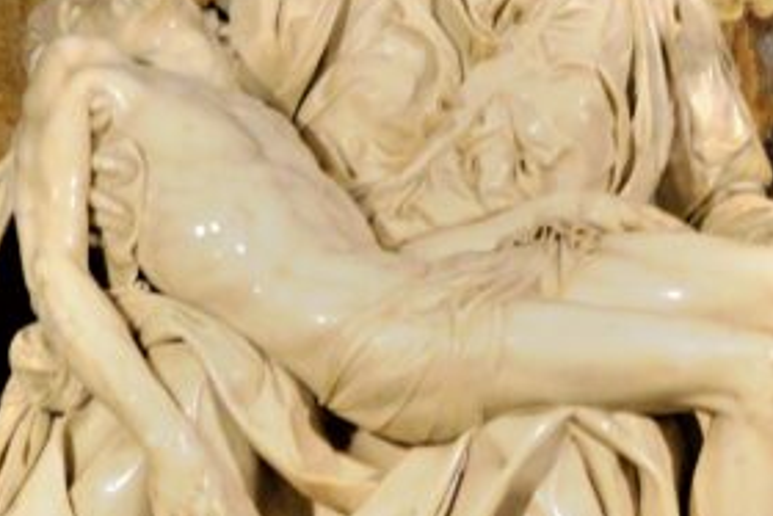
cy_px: 106
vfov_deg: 4.0
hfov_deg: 6.1
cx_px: 469
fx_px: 7304
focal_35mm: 340
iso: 1600
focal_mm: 62
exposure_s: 1/25
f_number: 5.3
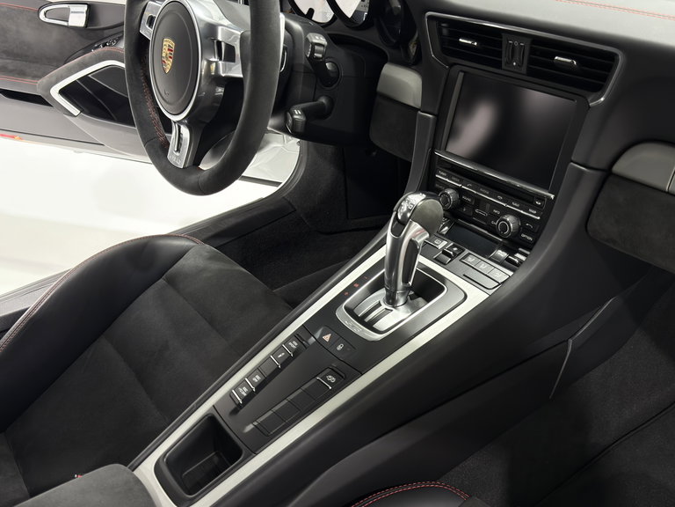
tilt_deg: -31.4
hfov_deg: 52.6
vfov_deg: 40.7
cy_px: 254
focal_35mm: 35
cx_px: 338
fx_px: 682
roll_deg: +4.6
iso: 100
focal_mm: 6.76
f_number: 1.78
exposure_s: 1/60
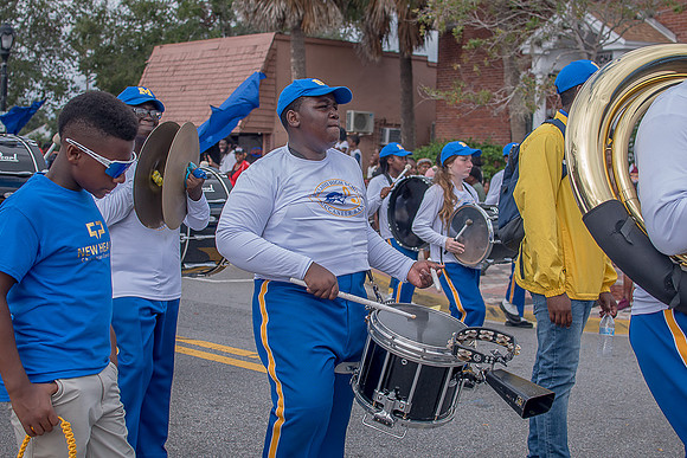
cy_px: 229
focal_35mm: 52
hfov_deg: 38.2
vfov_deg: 26.0
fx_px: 993
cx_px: 344
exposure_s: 1/500
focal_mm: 35
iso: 100
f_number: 4
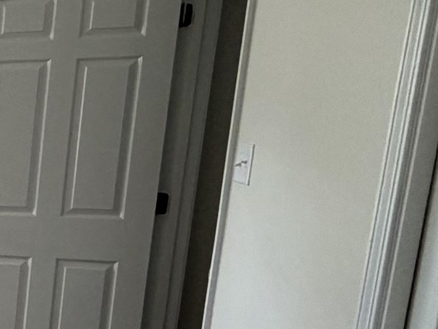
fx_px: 810
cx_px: -437
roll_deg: +1.5
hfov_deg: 18.9
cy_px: 257
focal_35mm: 64
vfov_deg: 22.7
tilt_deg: -11.2
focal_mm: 2.22
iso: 320
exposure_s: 1/120
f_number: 2.2
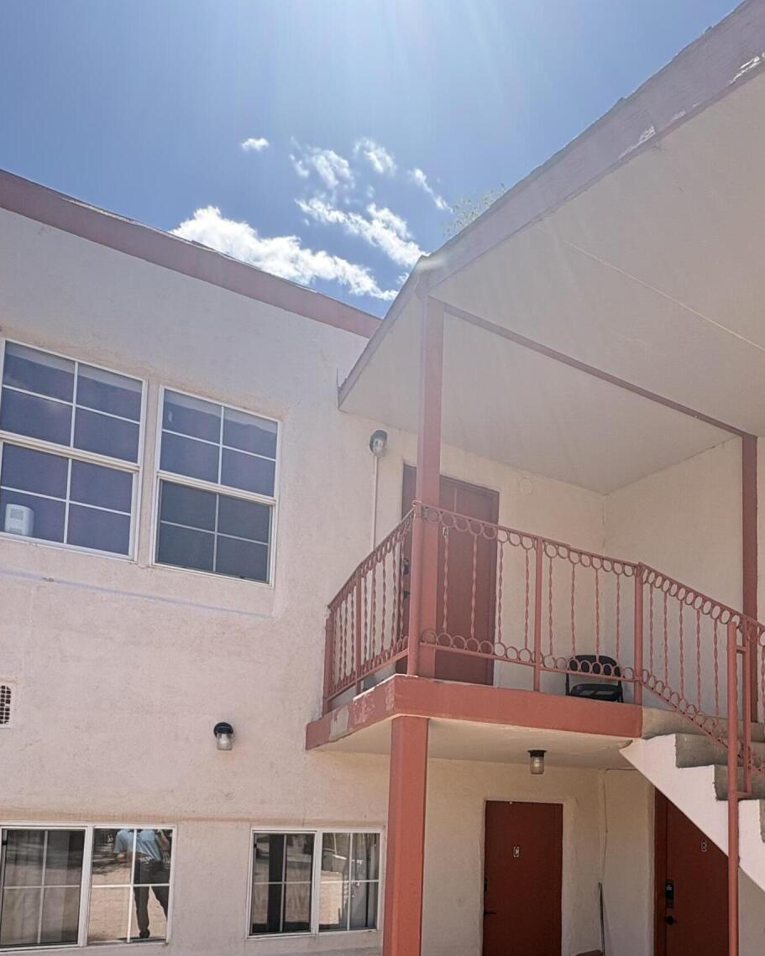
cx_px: 529
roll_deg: -0.9
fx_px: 679
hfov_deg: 57.1
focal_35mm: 24
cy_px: 778
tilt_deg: +4.9
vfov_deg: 63.6
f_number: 2.2
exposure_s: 1/412
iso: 40
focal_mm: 2.22
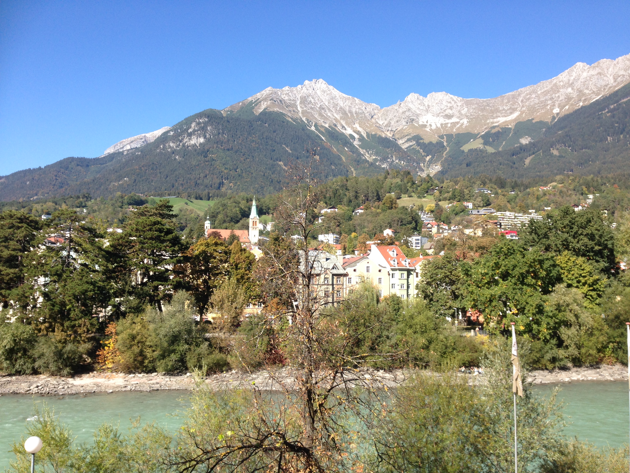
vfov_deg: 42.9
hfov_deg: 55.4
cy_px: 236
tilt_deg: +5.0
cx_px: 315
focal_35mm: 33
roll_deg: -1.1
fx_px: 601
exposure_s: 1/763
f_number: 2.4
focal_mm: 4.12
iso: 50
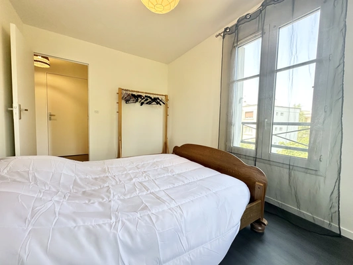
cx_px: 176
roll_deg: -1.5
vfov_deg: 85.7
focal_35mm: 14
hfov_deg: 102.1
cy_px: 132
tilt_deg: -2.9
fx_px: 143
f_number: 2.2
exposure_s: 1/99
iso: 80
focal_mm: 2.22
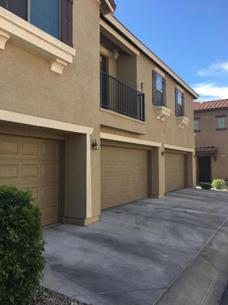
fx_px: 255
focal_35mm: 29
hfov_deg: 48.2
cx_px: 114
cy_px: 152
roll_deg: +0.3
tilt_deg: +2.2
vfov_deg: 61.7
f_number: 2.2
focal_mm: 4.15
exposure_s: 1/646
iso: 25
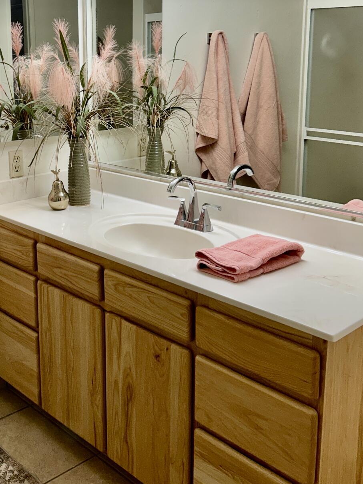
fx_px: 601
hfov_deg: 33.0
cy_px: 176
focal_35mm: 43
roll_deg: +0.7
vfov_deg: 43.4
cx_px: 95
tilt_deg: -11.6
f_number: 1.5
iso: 64
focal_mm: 5.7
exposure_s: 1/120
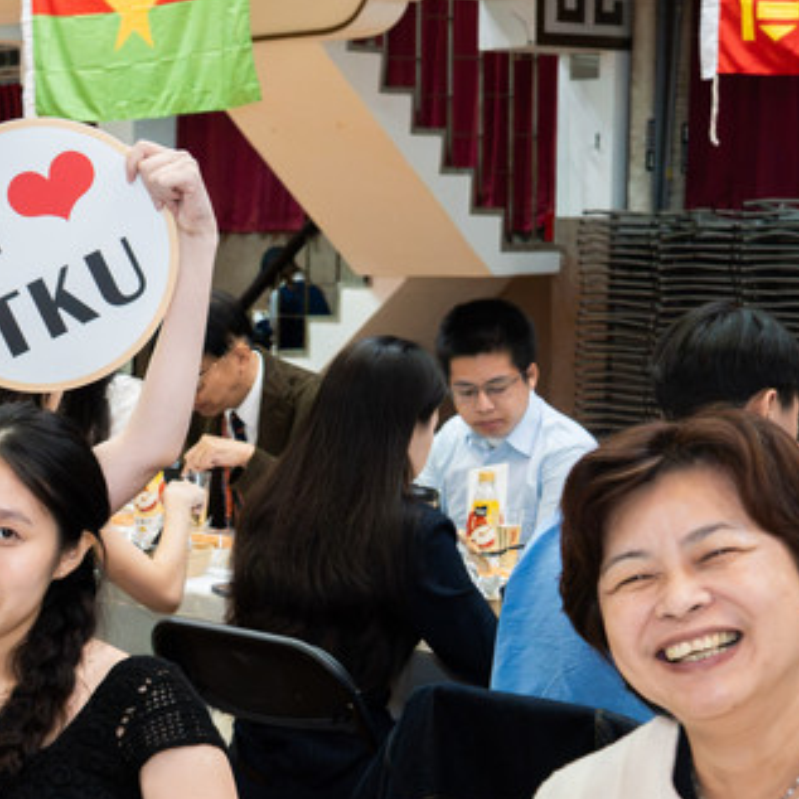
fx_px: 2376
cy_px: 578
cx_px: -242
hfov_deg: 17.8
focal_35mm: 91
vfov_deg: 19.0
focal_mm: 33.9
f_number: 5.6
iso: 4000
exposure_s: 1/125
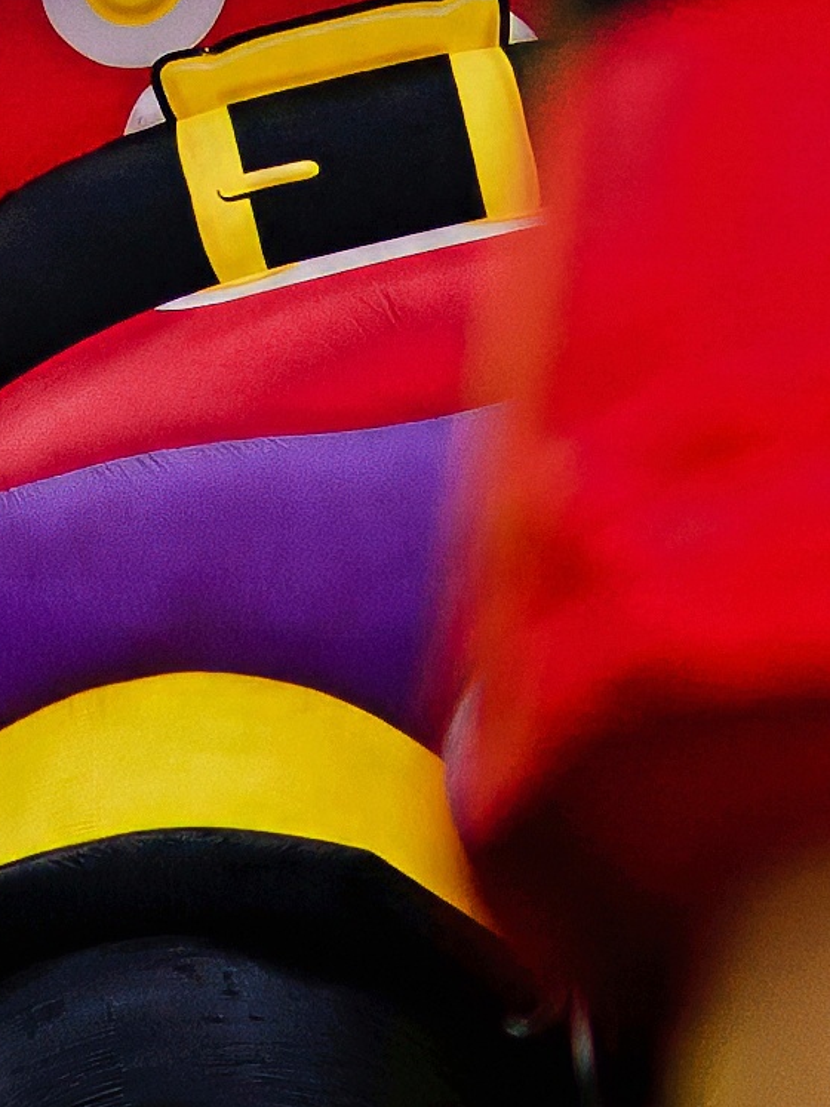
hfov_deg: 1.5
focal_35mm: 986
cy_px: -1144
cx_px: -722
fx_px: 31531
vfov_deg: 2.0
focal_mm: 180
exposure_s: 1/500
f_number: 2.8
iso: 320
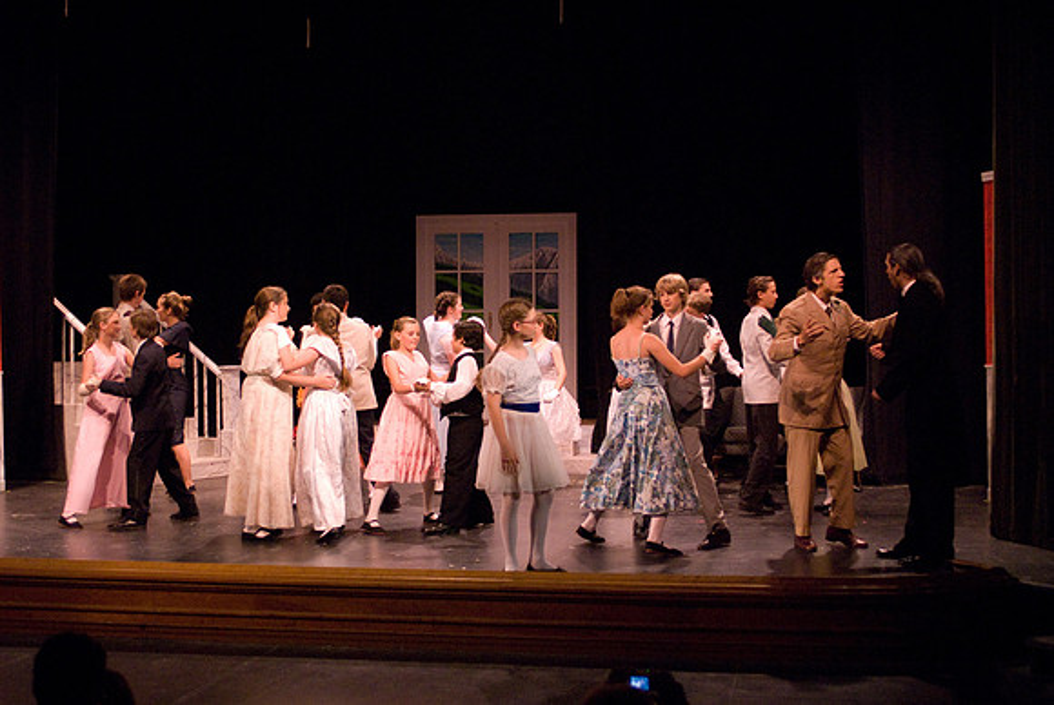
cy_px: 352
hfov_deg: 38.8
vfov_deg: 26.5
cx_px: 527
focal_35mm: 51
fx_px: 1495
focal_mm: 34
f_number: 2.8
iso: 1600
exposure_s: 1/200
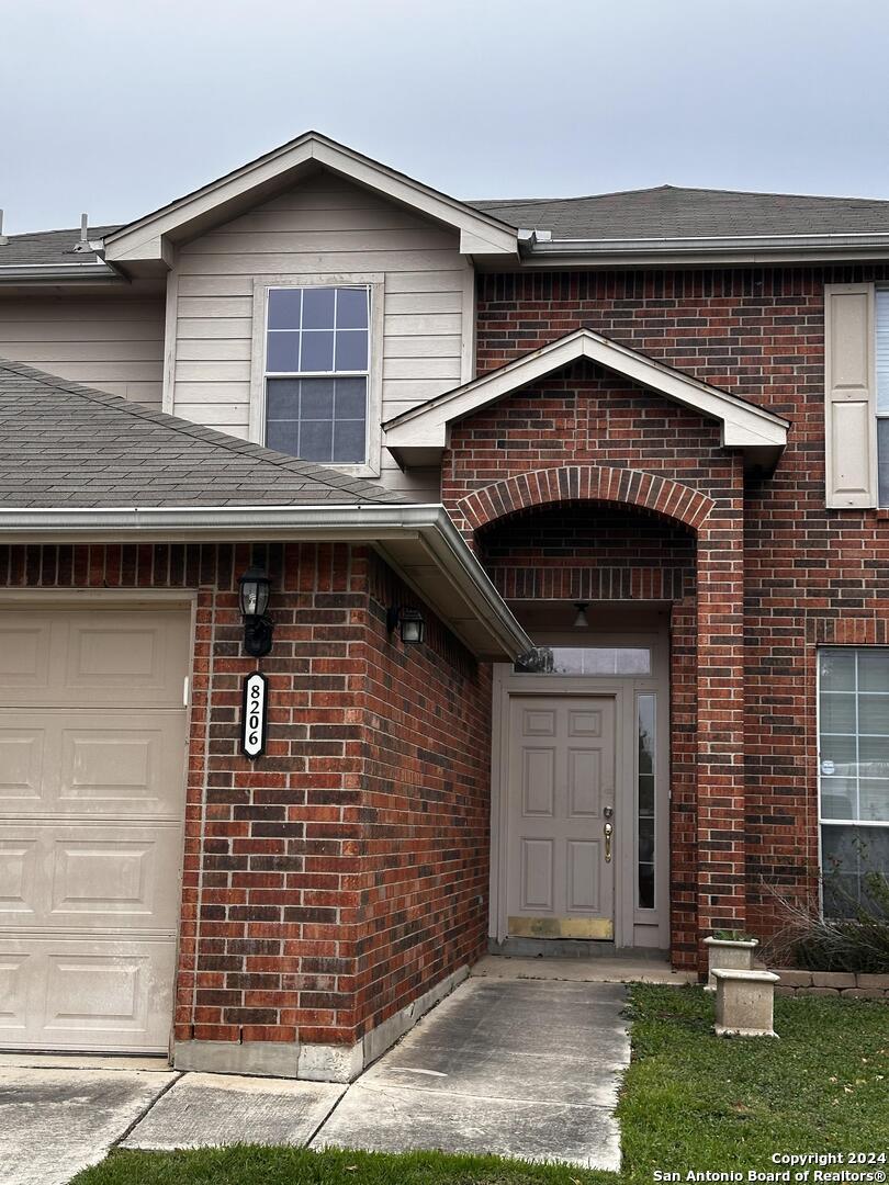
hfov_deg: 30.3
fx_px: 1644
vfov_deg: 39.7
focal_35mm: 48
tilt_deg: +7.9
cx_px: 444
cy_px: 592
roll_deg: -0.7
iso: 64
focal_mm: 6.86
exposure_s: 1/156
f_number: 1.78
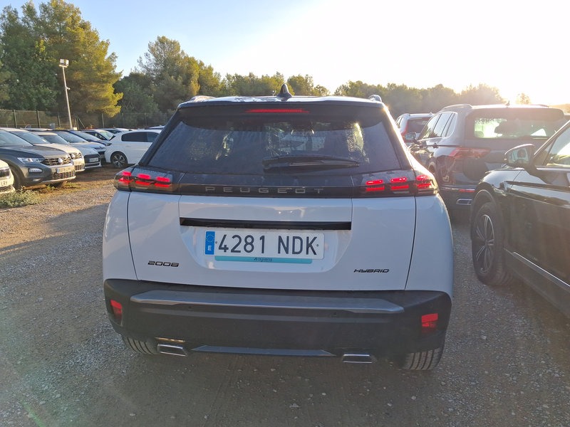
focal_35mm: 27
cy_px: 214
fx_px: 445
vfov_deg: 51.4
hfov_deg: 65.3
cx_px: 285
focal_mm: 4
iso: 20
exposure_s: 1/253
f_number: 1.8
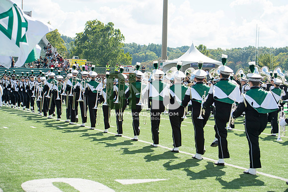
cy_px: 96
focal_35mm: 70
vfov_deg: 19.4
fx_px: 560
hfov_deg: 28.9
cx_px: 144
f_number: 4.5
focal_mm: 70
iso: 200
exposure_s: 1/1000
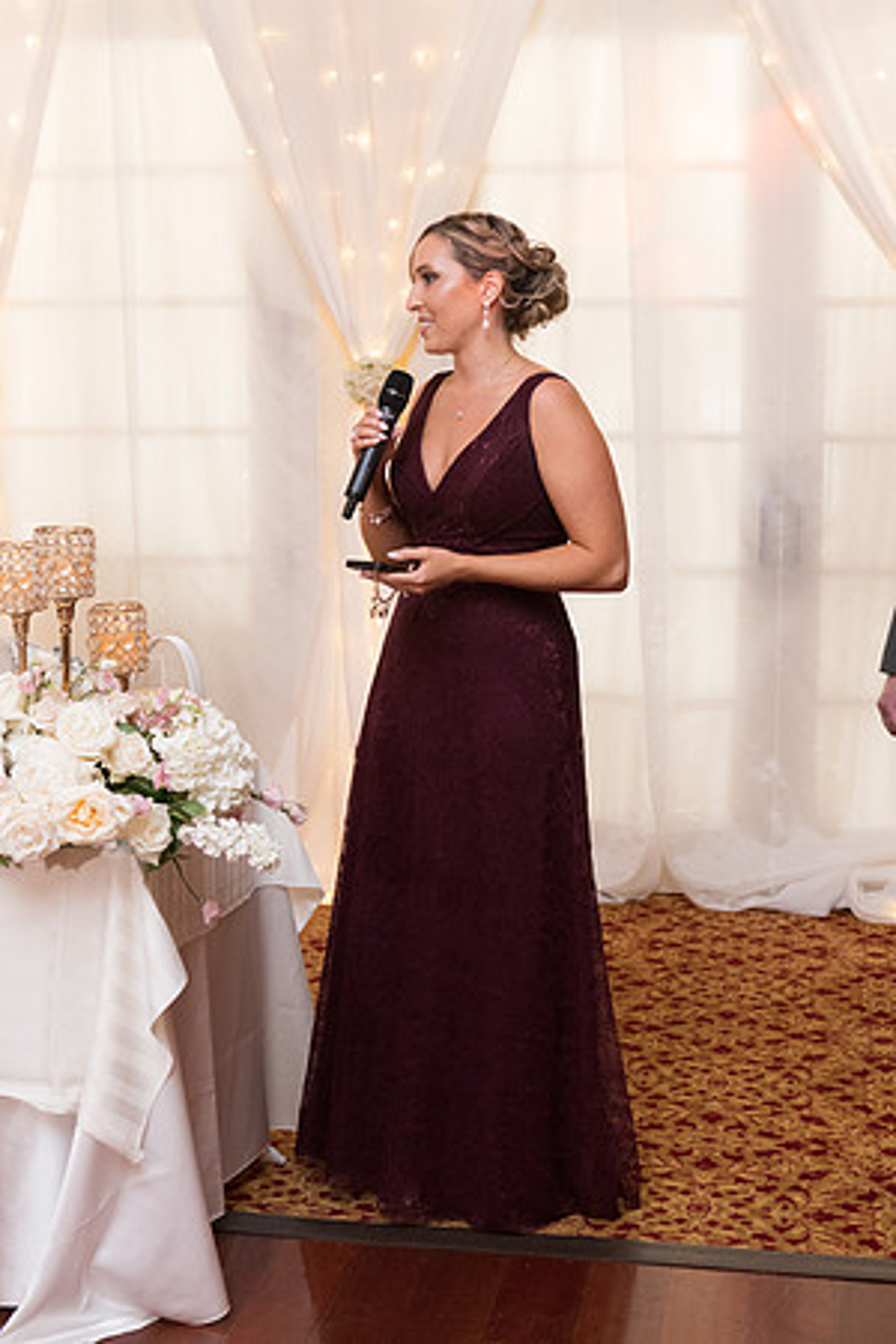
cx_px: 448
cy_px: 672
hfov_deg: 24.2
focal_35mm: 56
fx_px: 2091
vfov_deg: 35.6
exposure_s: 1/125
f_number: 5
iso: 3600
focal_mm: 56
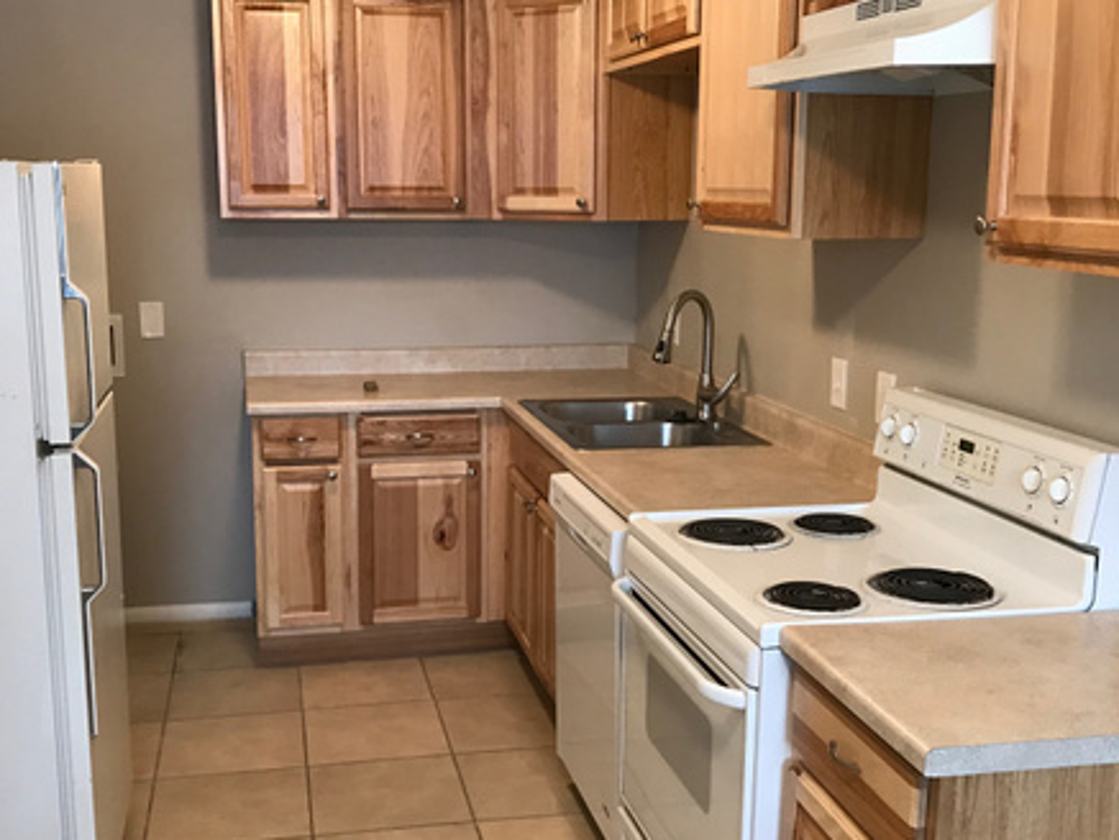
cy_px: 440
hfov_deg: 45.7
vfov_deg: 35.1
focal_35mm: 41
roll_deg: +0.7
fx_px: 1326
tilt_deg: -10.6
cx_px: 533
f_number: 1.8
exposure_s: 1/20
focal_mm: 3.99
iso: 40
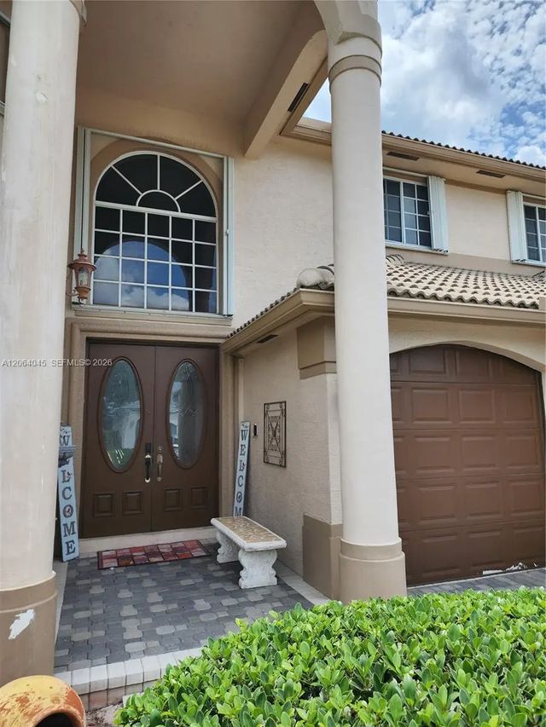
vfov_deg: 73.9
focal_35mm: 23
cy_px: 364
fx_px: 484
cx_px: 273
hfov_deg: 58.9
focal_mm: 6.4
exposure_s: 1/697
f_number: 1.8
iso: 12
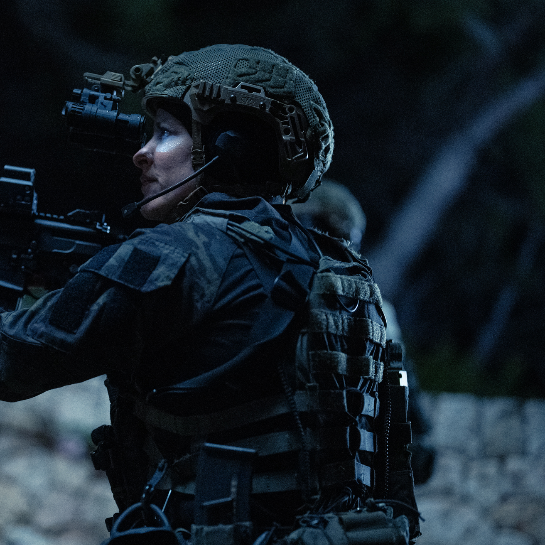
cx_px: 101
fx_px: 1443
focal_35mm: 81
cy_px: 319
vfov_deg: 21.4
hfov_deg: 21.1
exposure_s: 1/200
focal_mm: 50
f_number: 1.2
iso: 12800
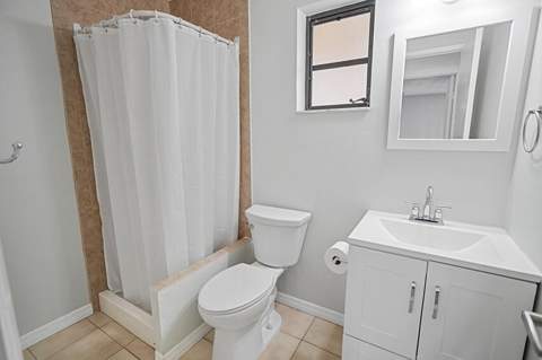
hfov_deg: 95.0
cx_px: 271
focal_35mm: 16
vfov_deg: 71.9
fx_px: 248
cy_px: 180
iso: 125
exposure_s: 1/15
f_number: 1.8
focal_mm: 11
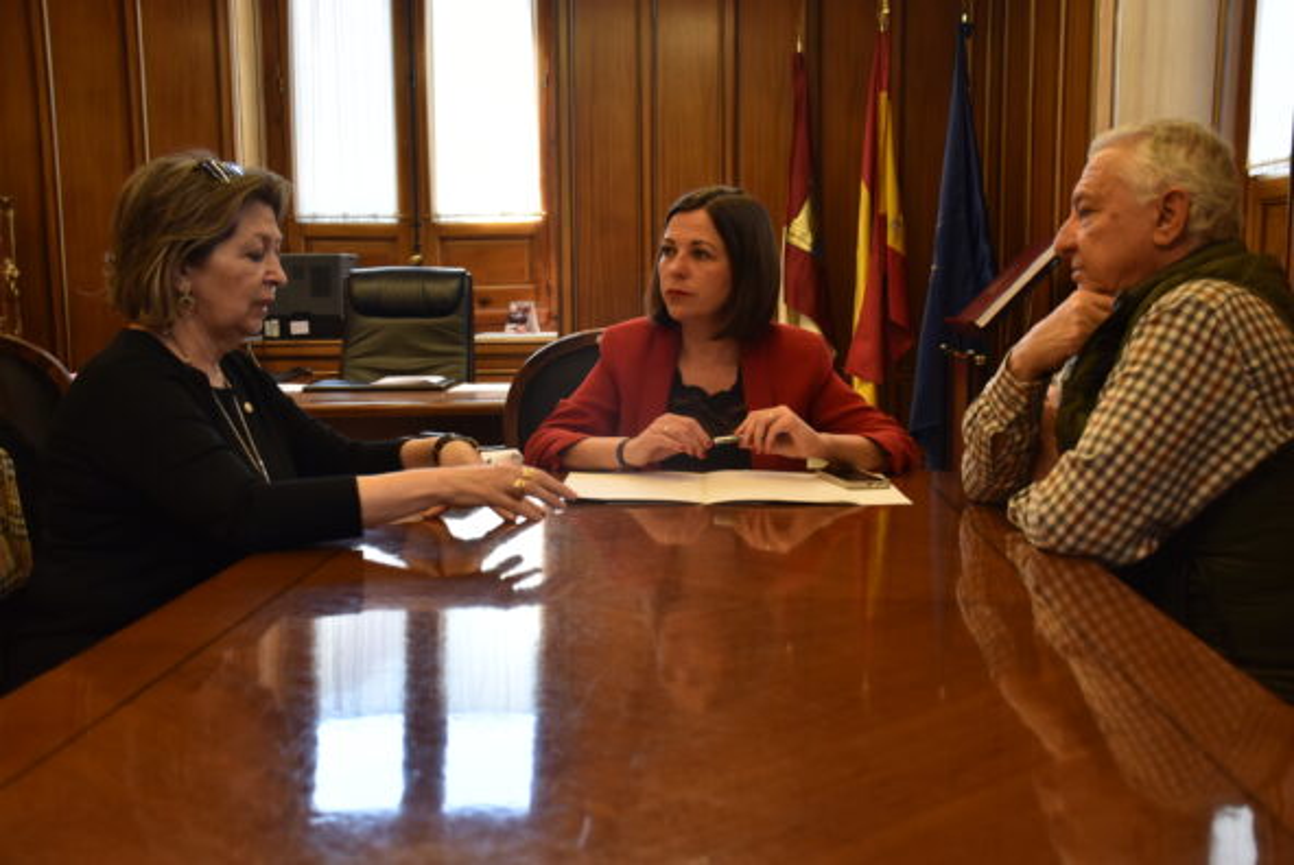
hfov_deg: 49.5
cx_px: 647
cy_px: 432
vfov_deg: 34.3
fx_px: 1403
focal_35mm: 39
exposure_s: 1/60
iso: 320
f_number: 3.8
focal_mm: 26
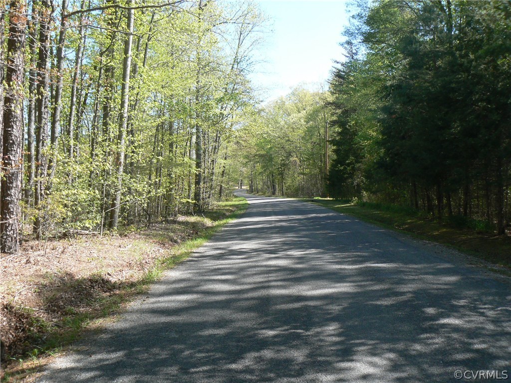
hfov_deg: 51.4
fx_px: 531
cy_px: 192
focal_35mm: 36
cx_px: 256
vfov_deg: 39.7
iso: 80
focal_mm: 6
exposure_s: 1/160
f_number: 5.6
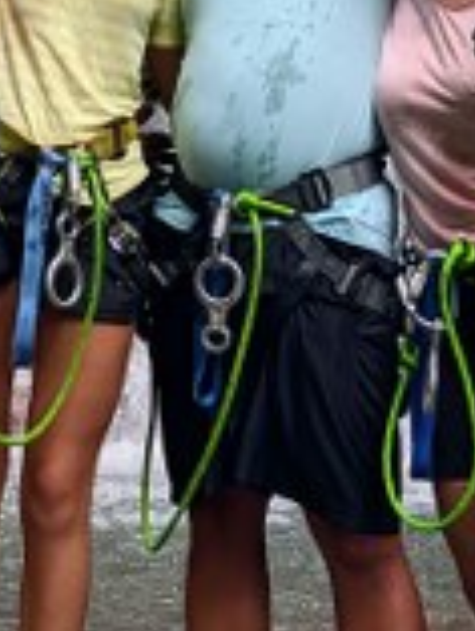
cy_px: -277
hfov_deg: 16.1
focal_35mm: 92
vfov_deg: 19.0
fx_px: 1681
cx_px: 233
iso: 457
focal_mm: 6.9
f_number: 1.68
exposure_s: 1/686
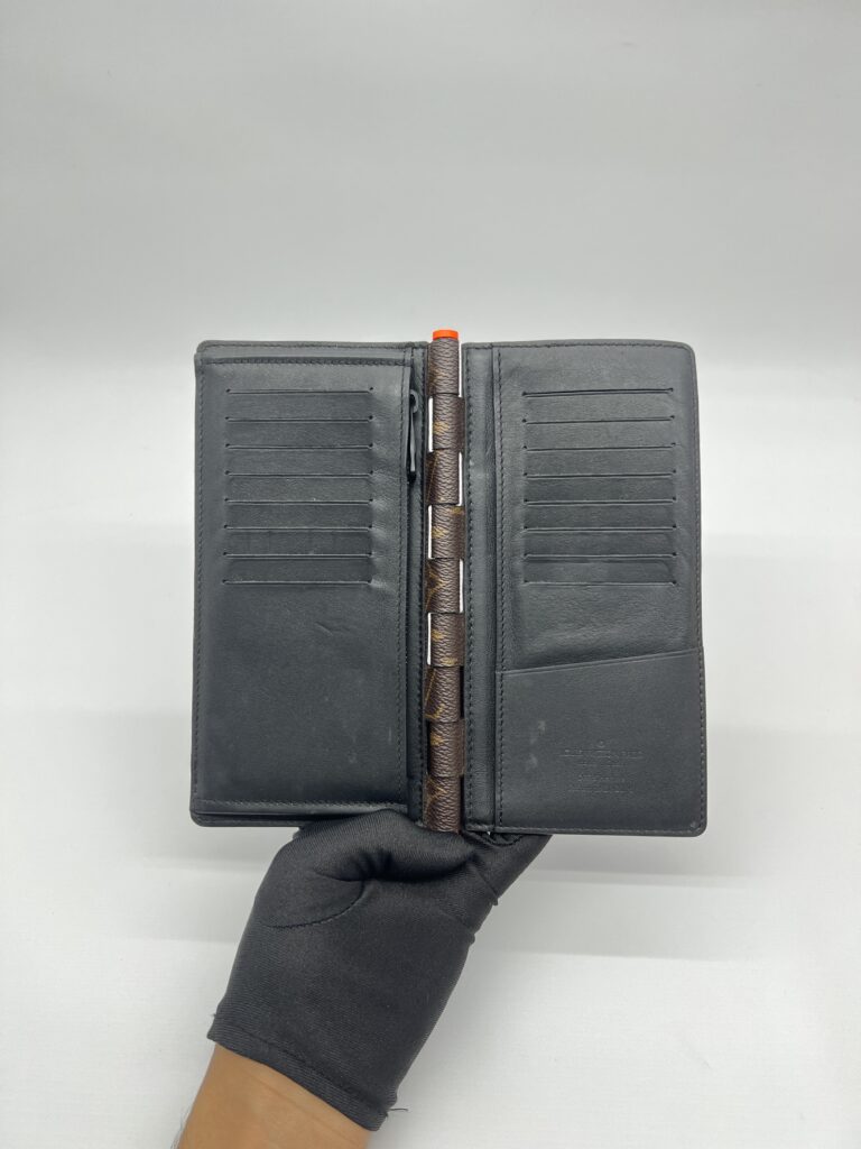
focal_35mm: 26
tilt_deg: -41.4
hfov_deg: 53.1
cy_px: 574
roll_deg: +0.9
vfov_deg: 67.3
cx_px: 430
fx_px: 862
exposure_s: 1/100
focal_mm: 5.7
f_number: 1.5
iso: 50
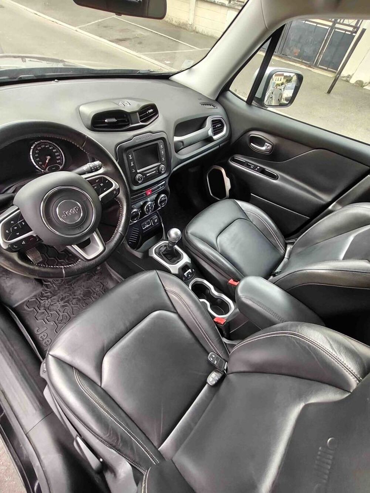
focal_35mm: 15
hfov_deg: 81.8
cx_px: 185
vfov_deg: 98.2
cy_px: 246
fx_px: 214
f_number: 2.2
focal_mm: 1.67
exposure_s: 1/60
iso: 500
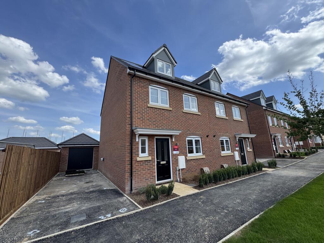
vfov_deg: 85.7
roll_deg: +2.3
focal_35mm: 14
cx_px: 162
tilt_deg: +11.8
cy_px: 122
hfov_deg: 102.1
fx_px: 131
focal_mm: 2.22
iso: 40
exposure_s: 1/968
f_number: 2.2
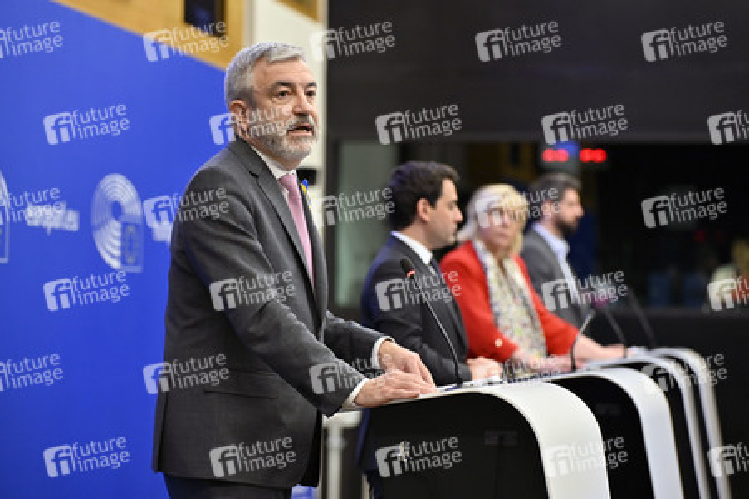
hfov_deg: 20.0
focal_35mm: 102
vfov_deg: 13.4
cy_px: 250
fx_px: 2121
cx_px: 374
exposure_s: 1/320
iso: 1600
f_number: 2.8
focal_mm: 102
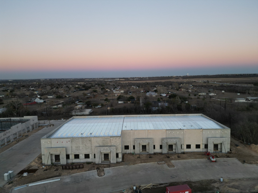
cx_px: 129
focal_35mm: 24
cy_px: 96
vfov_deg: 56.8
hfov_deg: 71.6
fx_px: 179
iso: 120
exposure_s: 1/120
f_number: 1.7
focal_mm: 6.72
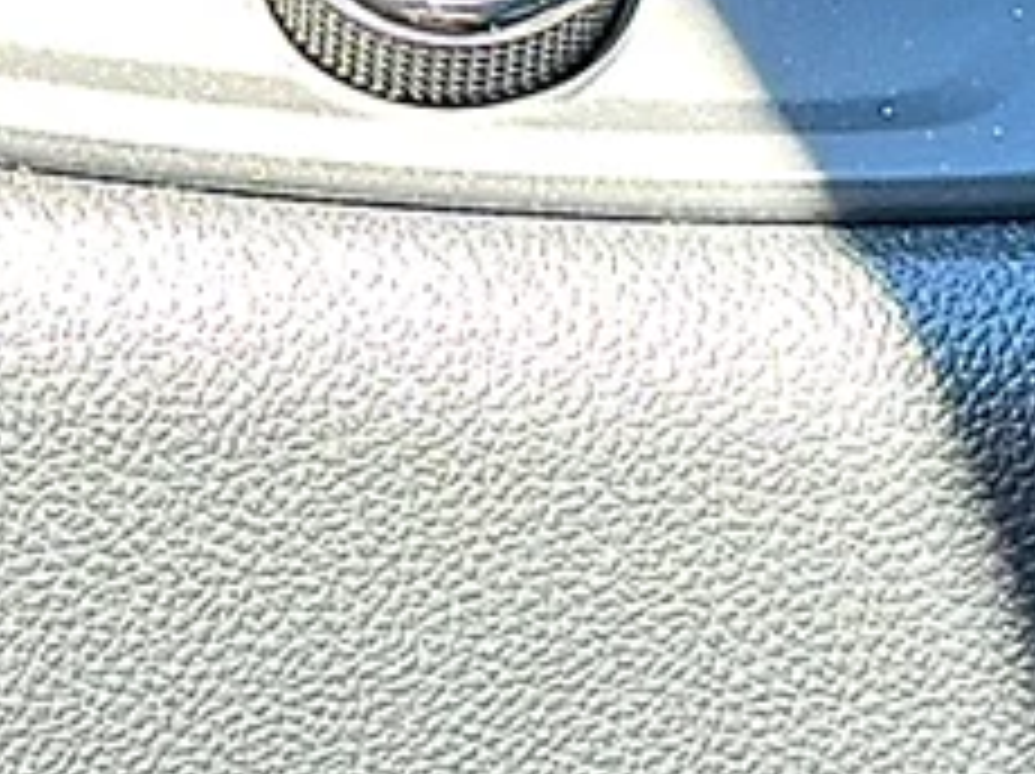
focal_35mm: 122
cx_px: 392
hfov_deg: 16.1
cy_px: -133
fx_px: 3644
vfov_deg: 11.9
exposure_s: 1/214
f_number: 1.78
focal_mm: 6.86
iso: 64
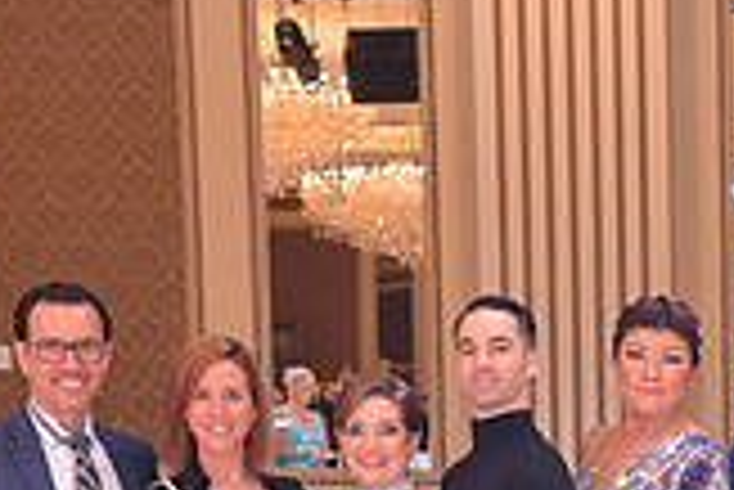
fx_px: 3183
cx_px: 1099
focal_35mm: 156
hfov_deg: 12.5
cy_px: 686
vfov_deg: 8.7
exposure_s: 1/250
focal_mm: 44
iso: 2500
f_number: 5
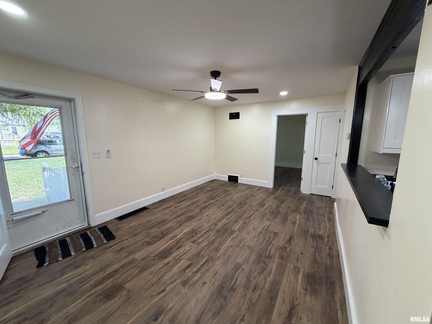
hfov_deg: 102.1
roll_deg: +0.3
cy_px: 162
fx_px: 175
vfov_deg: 85.7
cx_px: 216
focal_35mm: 14
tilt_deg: -8.4
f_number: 2.2
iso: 250
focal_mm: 2.22
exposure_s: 1/120
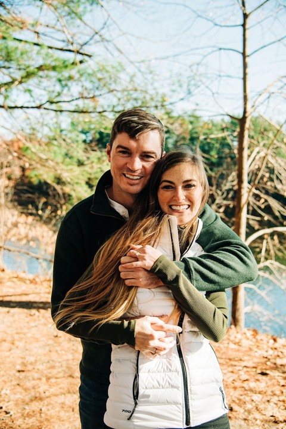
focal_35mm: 44
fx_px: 524
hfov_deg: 30.5
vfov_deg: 44.5
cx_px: 143
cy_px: 214
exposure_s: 1/1600
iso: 400
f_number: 4
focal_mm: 44
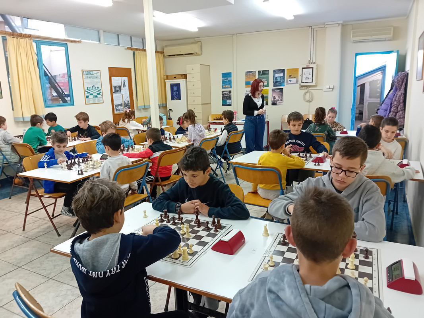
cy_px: 159
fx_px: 318
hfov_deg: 67.3
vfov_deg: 53.1
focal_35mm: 26
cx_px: 212
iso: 500
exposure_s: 1/33.3
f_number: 1.8
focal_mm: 3.98
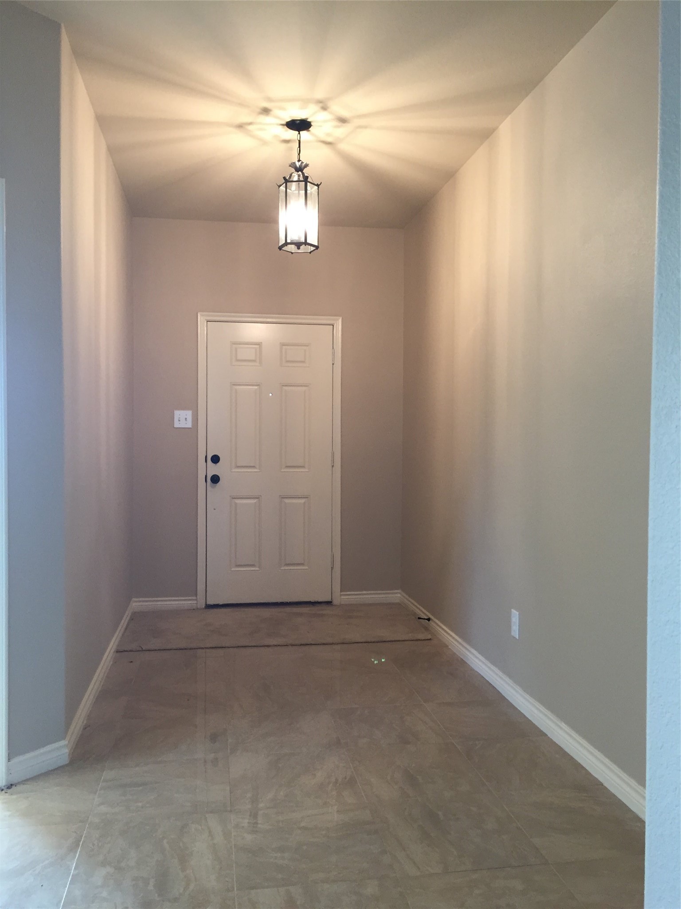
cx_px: 340
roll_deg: +0.5
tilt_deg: +0.7
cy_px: 454
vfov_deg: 61.7
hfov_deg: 48.2
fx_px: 761
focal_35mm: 29
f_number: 2.2
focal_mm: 4.15
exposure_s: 1/30
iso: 100
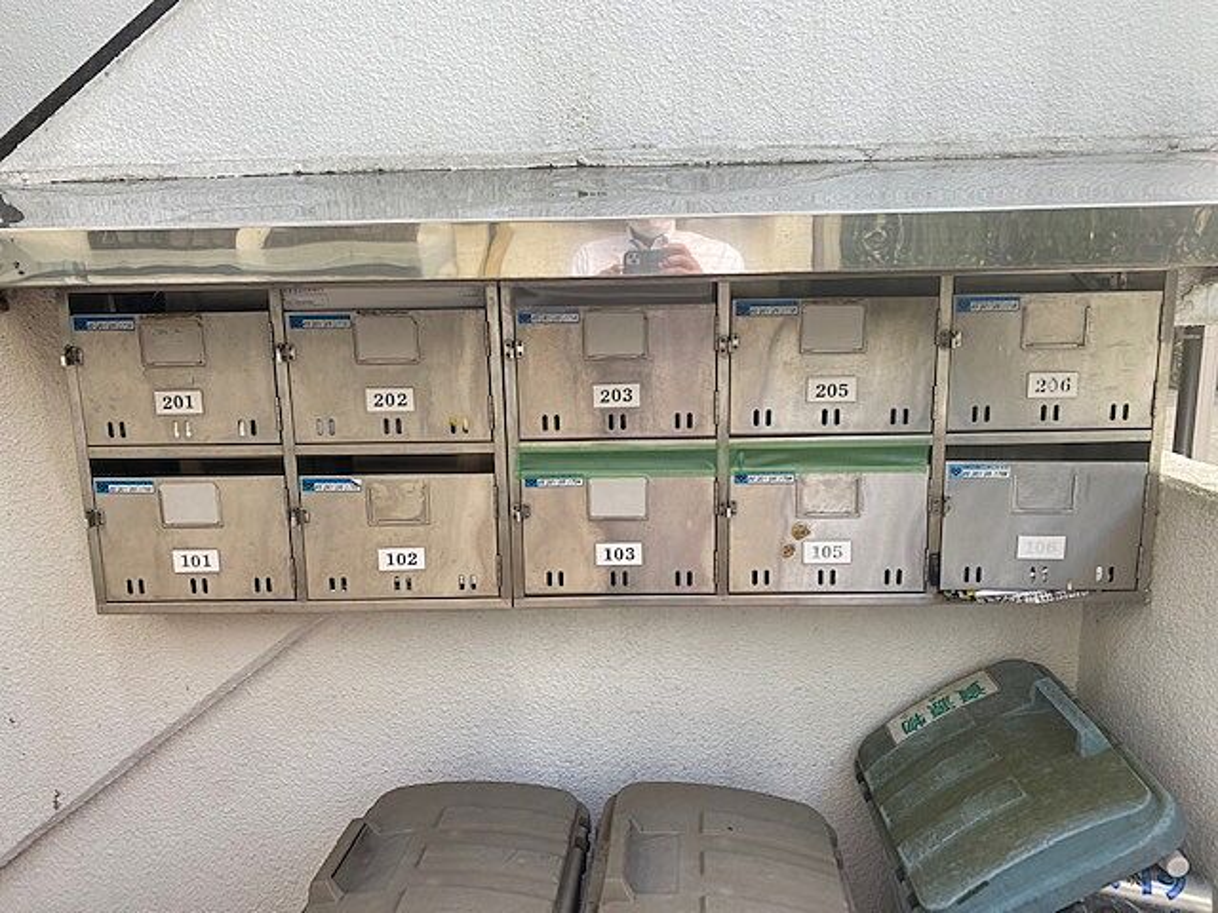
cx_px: 609
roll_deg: +0.5
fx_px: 915
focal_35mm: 26
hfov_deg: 67.3
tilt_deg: -8.8
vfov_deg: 53.1
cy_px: 456
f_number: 1.8
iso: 32
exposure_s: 1/318
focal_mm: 4.25
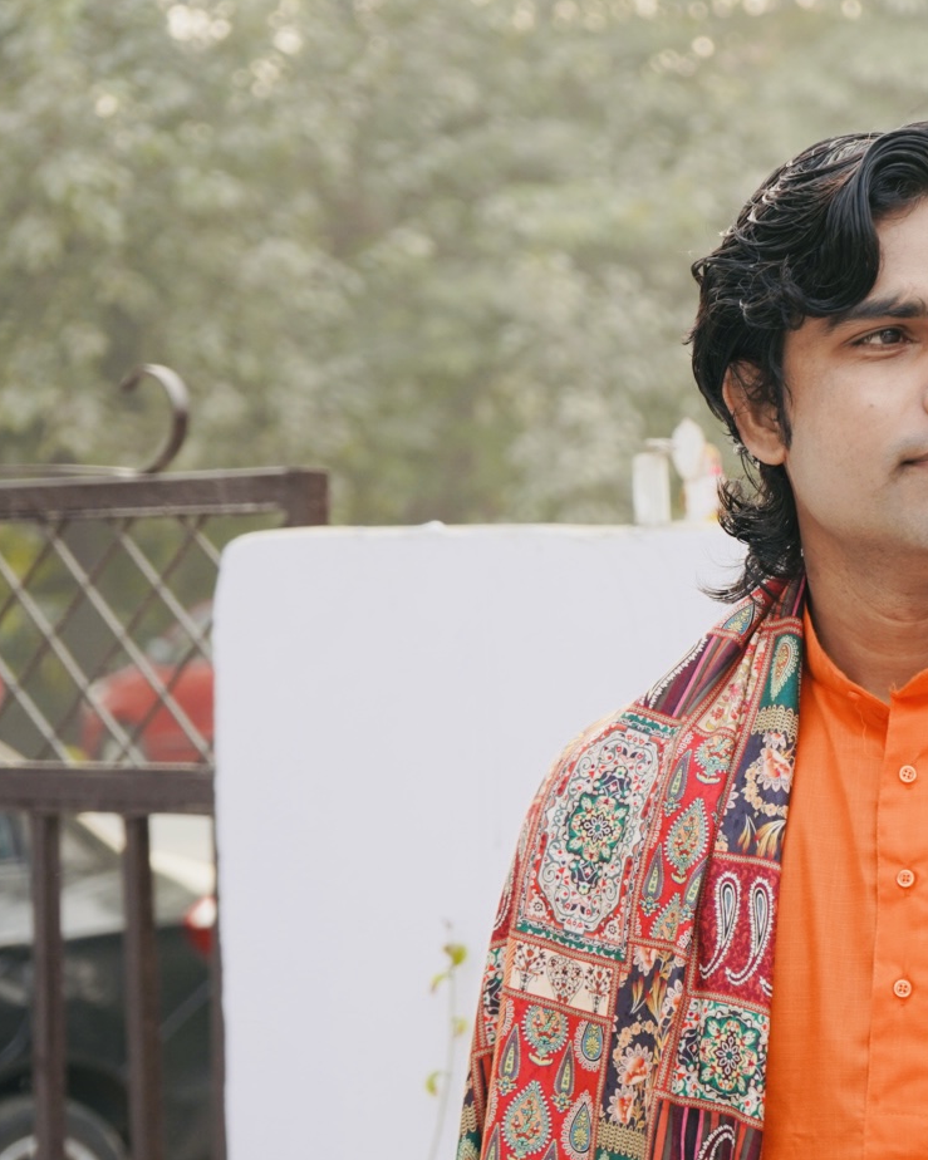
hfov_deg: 13.2
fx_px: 3949
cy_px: 654
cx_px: 910
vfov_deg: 16.7
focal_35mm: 115
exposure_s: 1/160
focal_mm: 70
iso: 500
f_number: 5.6
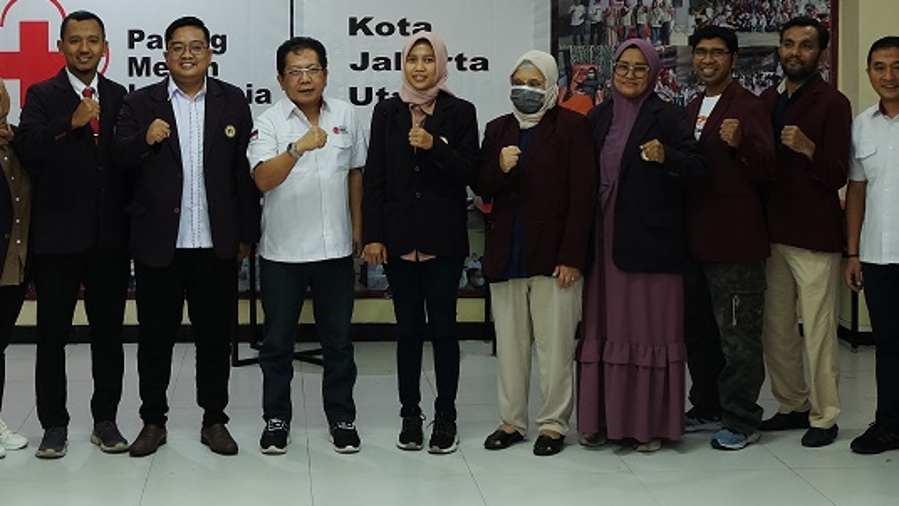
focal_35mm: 67
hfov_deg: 31.3
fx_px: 1598
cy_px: 121
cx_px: 322
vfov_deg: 17.9
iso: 800
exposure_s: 1/30
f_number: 4.4
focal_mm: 23.5
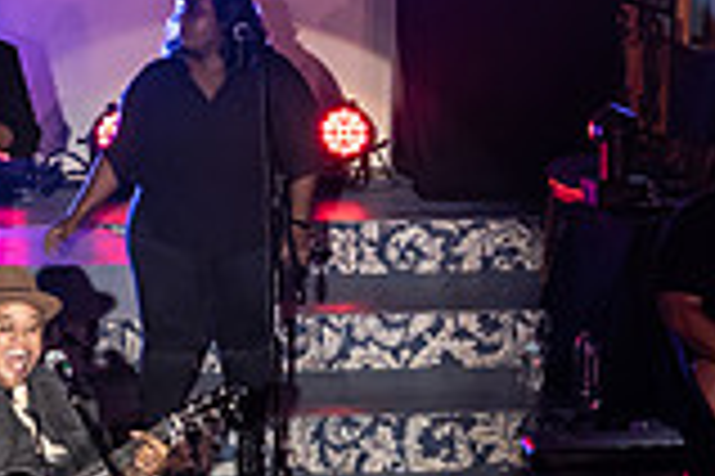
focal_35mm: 313
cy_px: 344
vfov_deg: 4.4
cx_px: -27
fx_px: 6216
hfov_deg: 6.6
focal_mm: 86
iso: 5000
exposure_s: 1/125
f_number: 4
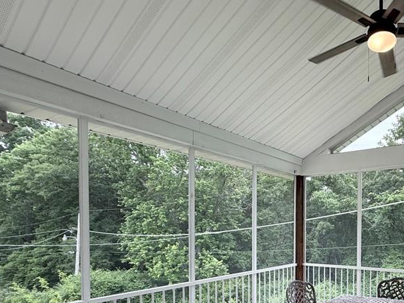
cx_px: 346
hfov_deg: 61.1
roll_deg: -0.6
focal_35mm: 25
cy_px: 237
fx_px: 292
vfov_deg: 51.9
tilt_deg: -1.1
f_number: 2.2
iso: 64
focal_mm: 2.22
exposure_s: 1/140
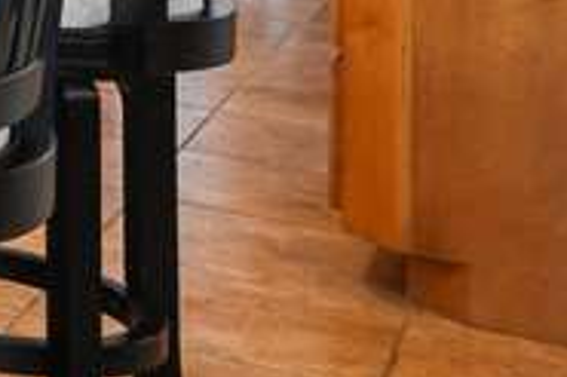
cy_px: -388
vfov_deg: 11.1
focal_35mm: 111
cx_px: -1168
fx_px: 1747
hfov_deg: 11.0
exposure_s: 1/6
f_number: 10
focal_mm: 16
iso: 400
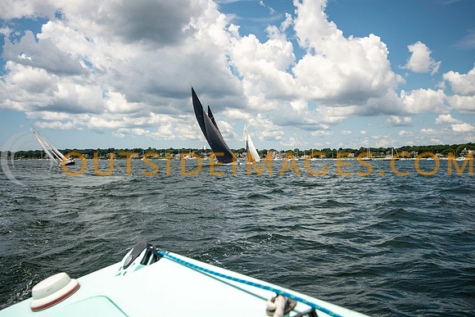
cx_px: 235
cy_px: 152
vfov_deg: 36.5
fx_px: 480
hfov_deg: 52.6
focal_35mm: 36
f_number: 5.6
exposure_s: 1/2500
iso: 250
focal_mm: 31
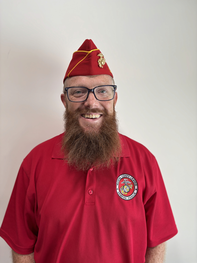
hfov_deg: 53.1
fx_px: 197
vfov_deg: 67.3
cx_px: 98
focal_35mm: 26
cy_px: 132
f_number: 1.6
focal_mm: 5.96
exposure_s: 1/120
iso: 125
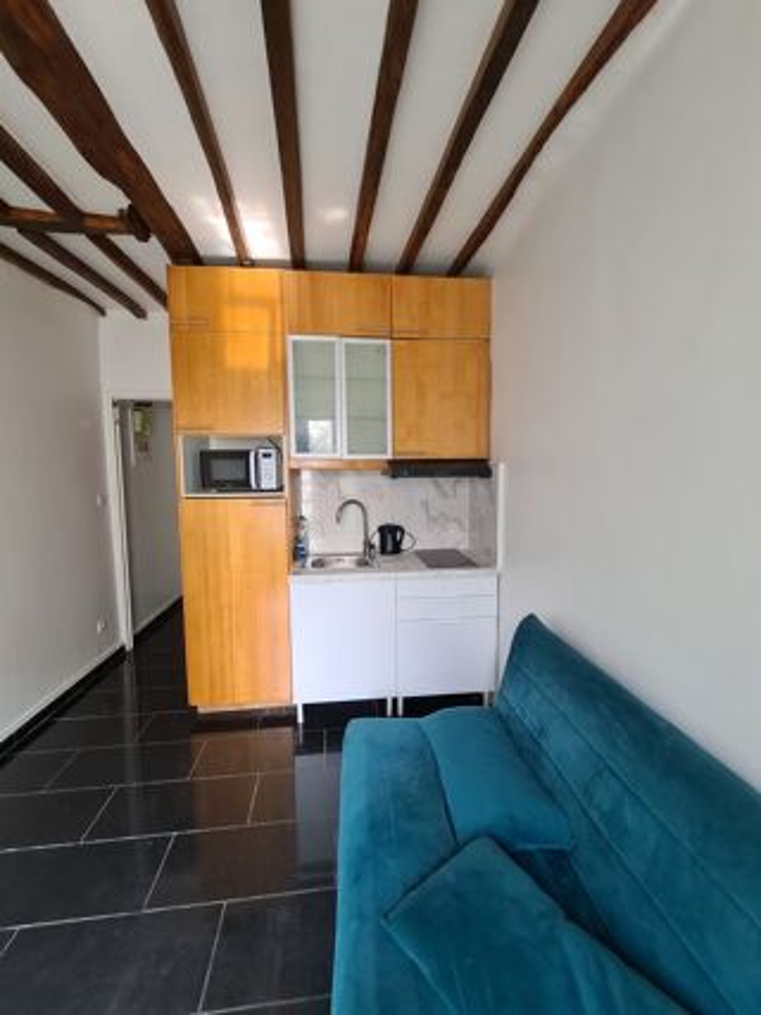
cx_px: 380
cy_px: 508
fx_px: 381
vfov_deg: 106.2
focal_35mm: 13
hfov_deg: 89.9
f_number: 2.2
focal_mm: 2.2
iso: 100
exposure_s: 1/50
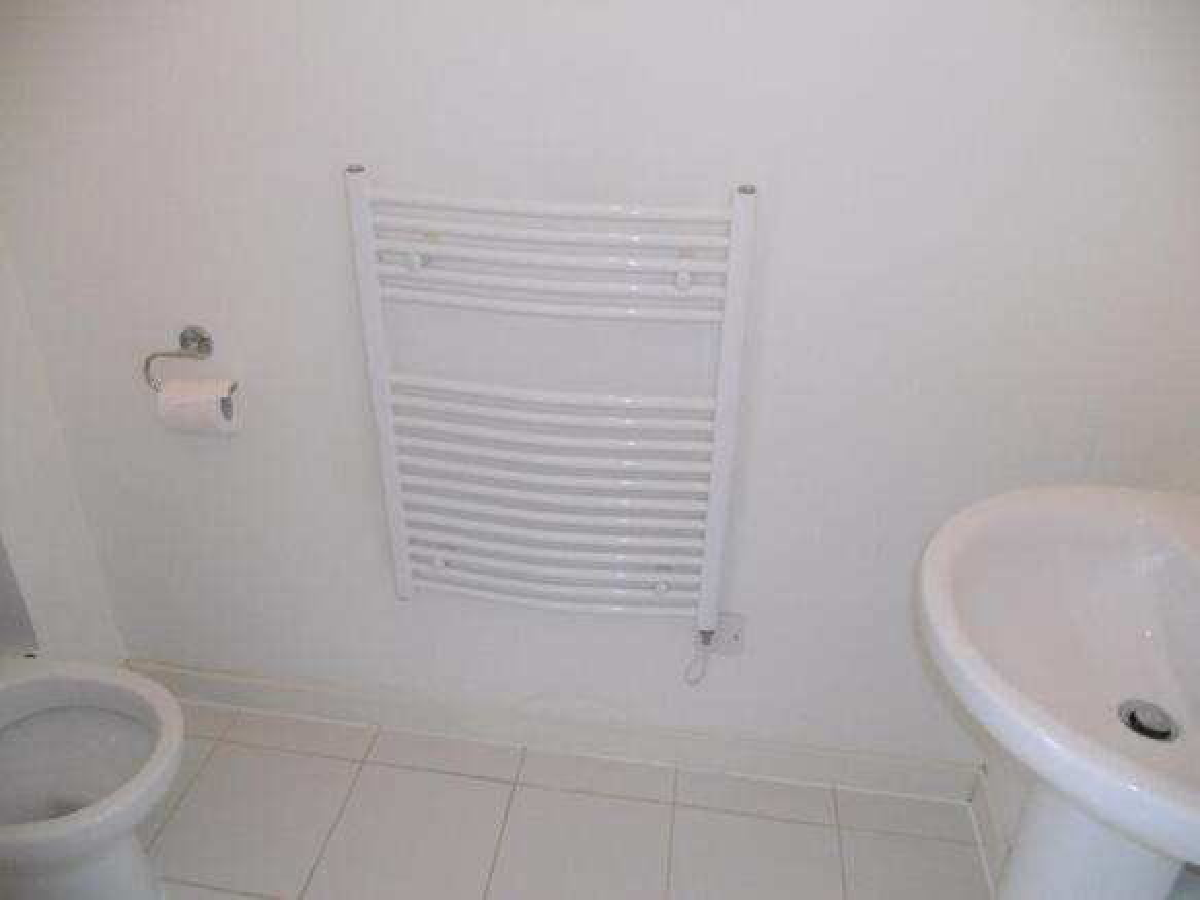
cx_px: 600
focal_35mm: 27
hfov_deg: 65.3
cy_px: 450
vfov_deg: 51.3
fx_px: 936
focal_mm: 4.9
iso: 400
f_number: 3.2
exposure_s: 1/30
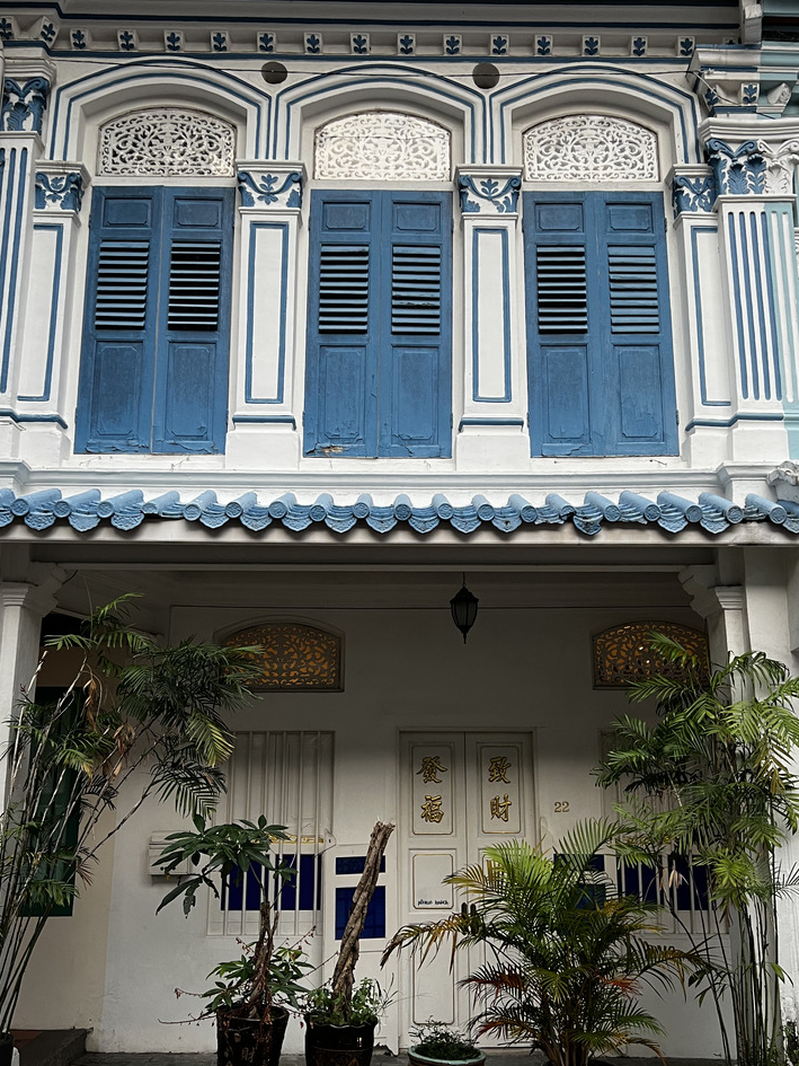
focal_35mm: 33
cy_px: 573
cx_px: 412
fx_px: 1015
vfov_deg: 55.3
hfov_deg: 42.9
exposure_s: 1/50
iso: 100
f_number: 1.5
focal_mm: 5.7
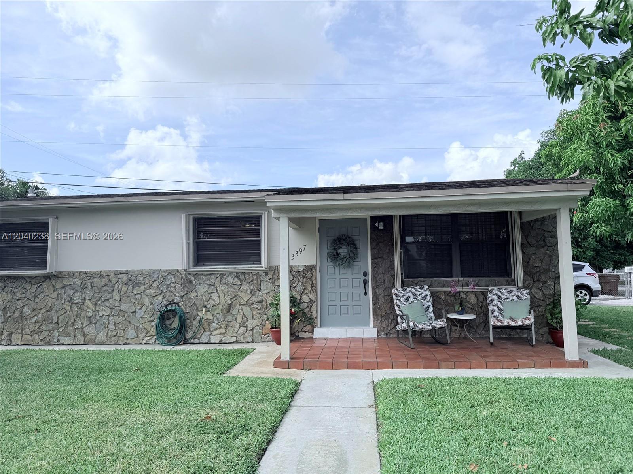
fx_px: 439
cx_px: 316
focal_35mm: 24
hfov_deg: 71.6
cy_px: 237
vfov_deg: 56.8
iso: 80
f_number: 1.78
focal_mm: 6.76
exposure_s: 1/5319
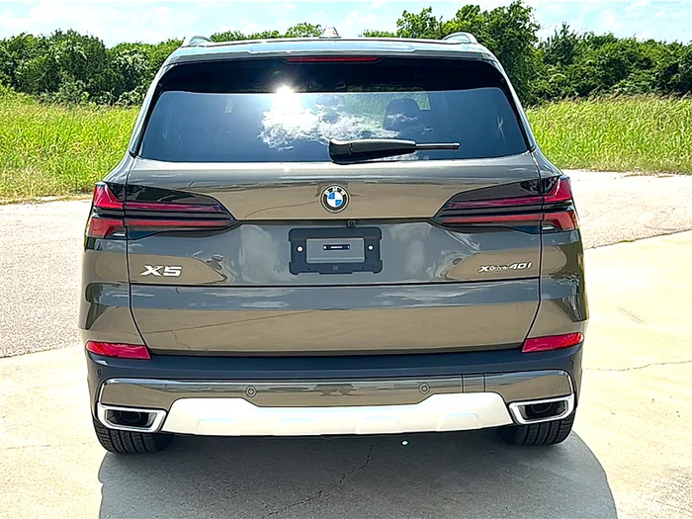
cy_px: 260
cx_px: 346
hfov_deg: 49.0
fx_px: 760
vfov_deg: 37.7
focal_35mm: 38
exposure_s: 1/4808
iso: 80
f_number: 1.78
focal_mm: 6.86
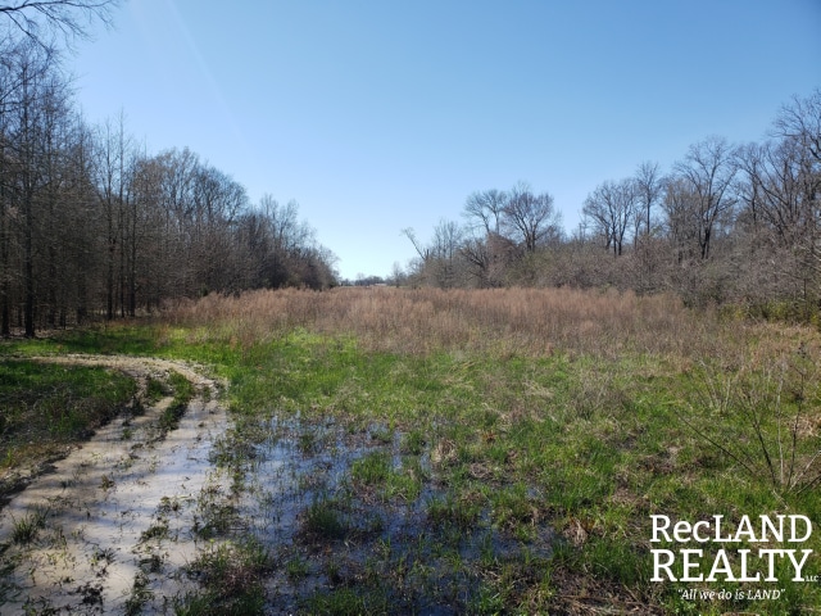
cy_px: 308
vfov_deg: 53.1
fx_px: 617
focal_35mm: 26
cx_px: 410
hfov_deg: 67.3
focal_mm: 4.3
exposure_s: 1/1209
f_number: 2.4
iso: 50
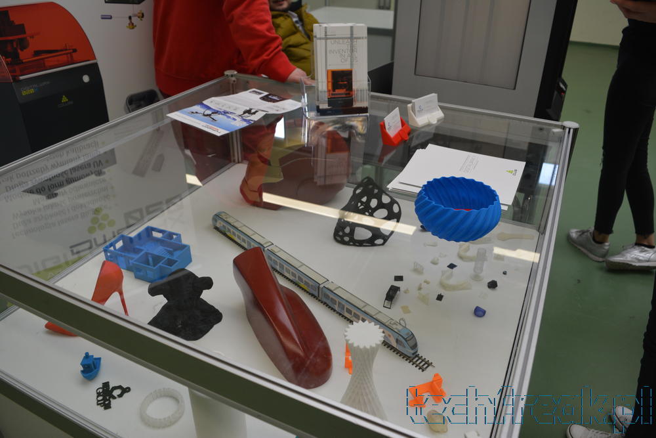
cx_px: 328
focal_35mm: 27
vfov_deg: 47.9
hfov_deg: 67.4
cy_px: 219
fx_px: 492
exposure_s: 1/100
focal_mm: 18
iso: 400
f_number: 5
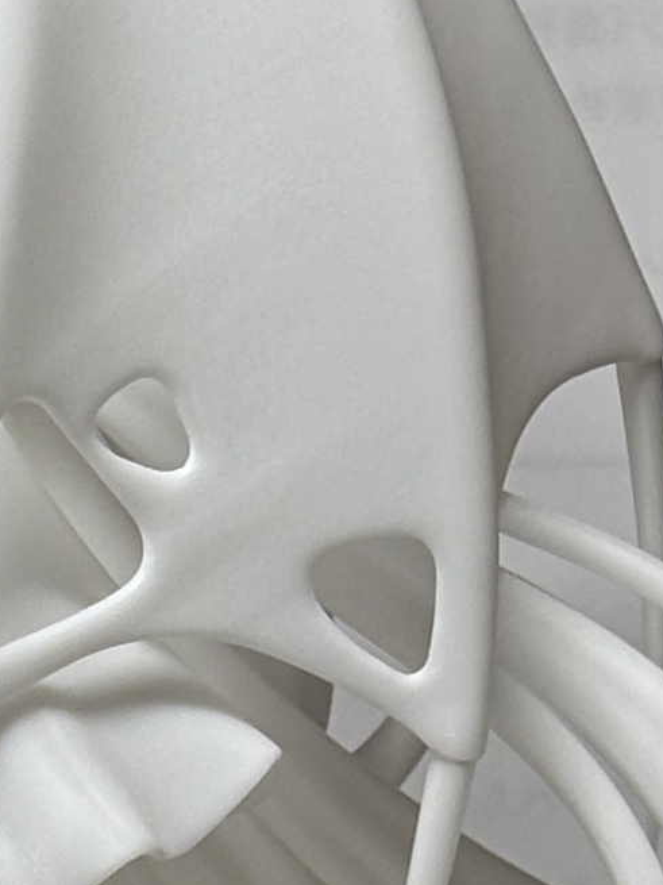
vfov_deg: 7.1
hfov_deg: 5.3
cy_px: 694
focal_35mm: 278
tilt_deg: -14.8
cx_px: -333
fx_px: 7102
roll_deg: +1.5
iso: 50
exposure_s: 1/100
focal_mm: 5.96
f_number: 1.6
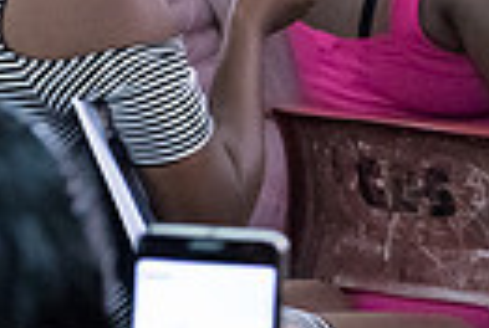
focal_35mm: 309
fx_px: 4207
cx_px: 978
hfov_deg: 6.5
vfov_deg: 4.4
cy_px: -214
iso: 22800
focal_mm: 70
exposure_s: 1/200
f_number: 6.3
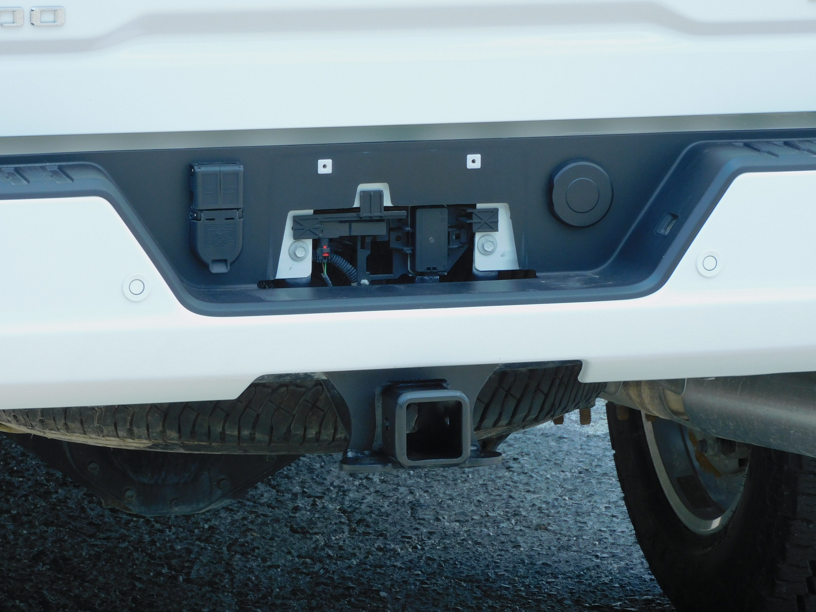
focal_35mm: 200
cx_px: 408
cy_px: 306
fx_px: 4715
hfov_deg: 9.9
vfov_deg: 7.4
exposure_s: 1/125
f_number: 5.3
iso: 125
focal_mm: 35.8
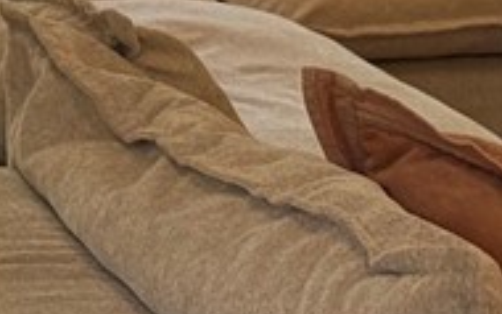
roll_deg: -0.9
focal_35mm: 274
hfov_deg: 7.5
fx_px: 3751
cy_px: -596
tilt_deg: -3.4
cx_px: -351
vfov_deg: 4.6
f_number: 1.78
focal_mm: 6.76
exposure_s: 1/120
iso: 125
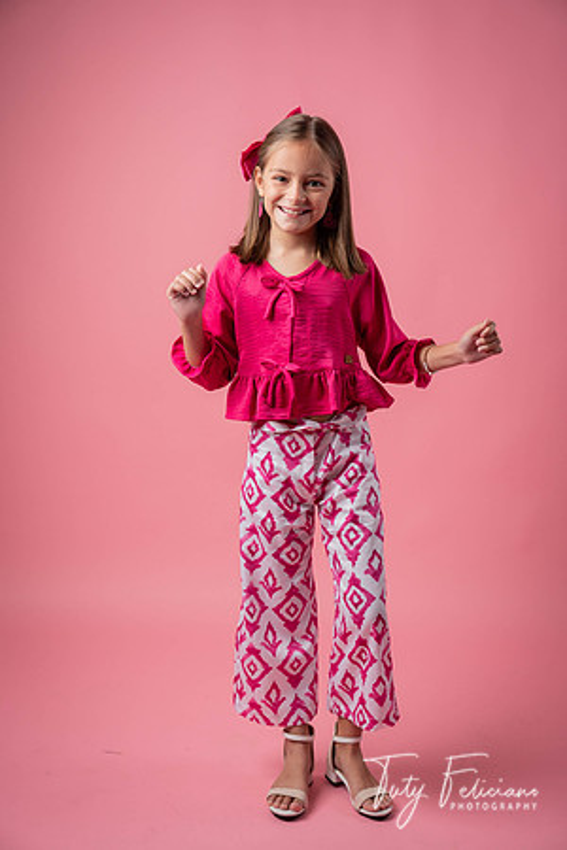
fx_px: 1347
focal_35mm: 57
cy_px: 425
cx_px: 284
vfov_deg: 35.1
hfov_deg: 23.8
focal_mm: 57
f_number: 4.5
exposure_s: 1/160
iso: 64
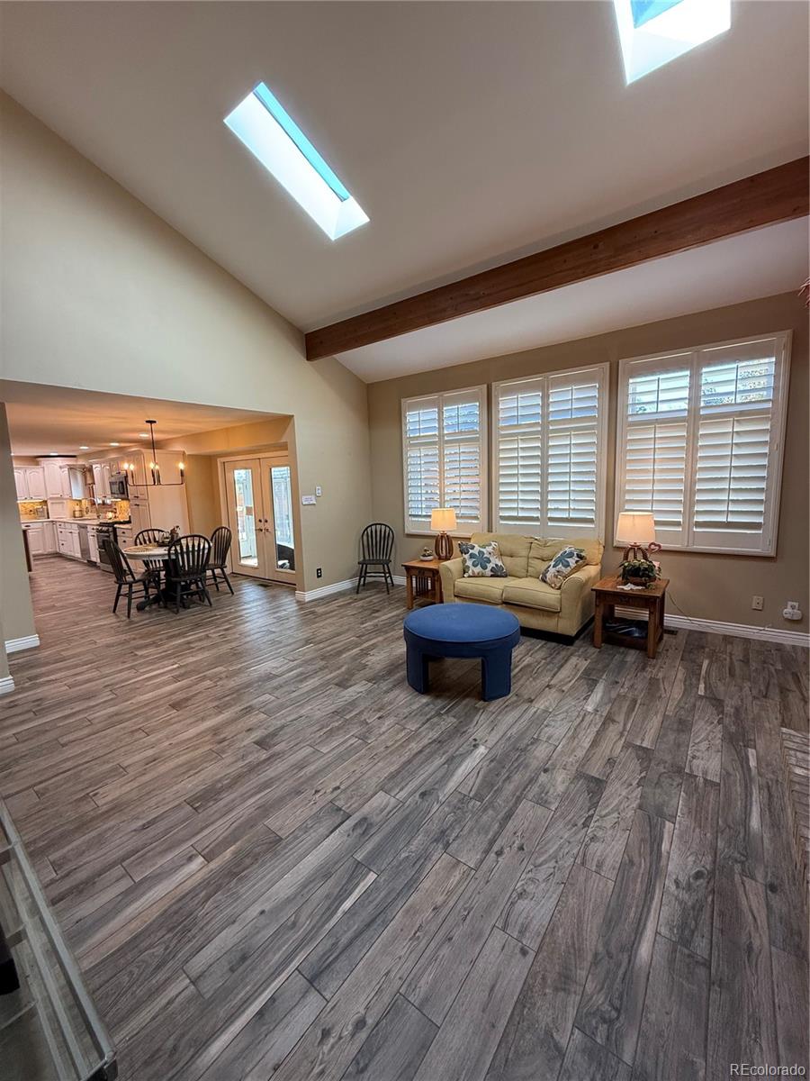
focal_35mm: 14
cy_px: 540
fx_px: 437
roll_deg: +1.6
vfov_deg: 102.1
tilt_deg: -7.7
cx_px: 405
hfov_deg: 85.7
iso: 200
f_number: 2.2
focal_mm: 2.22
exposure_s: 1/120
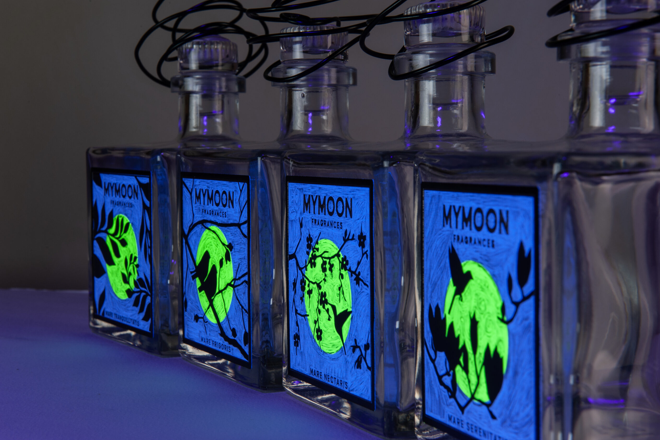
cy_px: 222
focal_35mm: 71
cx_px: 333
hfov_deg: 28.5
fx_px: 1302
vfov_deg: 19.2
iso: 200
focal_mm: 70
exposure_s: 1/2.5
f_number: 22
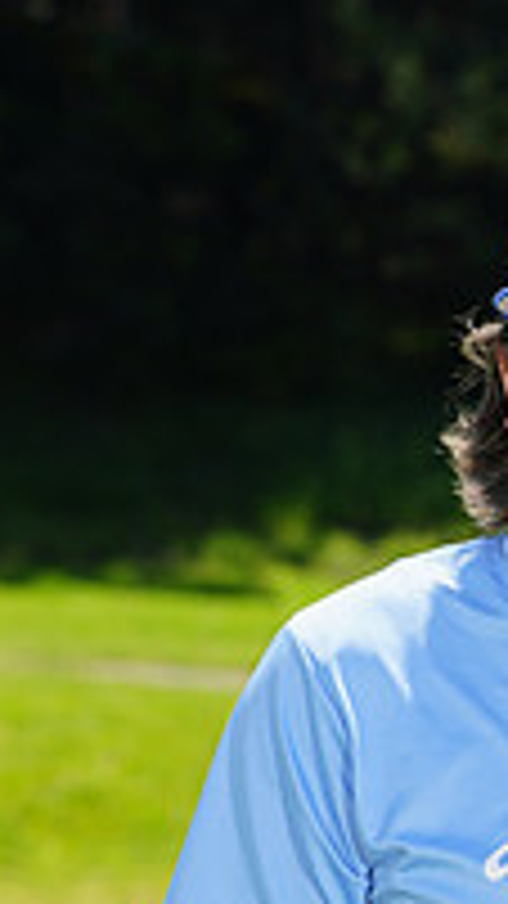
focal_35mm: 496
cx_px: 744
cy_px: 1052
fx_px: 11883
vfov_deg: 4.3
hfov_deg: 2.4
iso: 100
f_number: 8
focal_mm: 164
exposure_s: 1/250
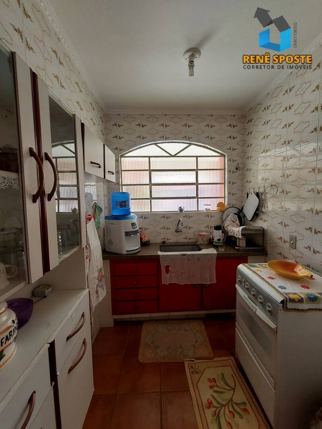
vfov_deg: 106.2
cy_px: 214
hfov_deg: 89.9
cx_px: 161
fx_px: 161
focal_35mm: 13
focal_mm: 1.74
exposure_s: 1/120
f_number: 2.2
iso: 50
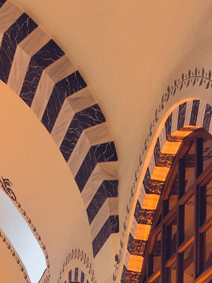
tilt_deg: +5.9
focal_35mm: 102
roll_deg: -0.5
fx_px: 833
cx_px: -141
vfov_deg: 16.7
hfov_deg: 13.4
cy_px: 476
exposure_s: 1/33
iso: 32
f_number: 2.2
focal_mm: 4.15
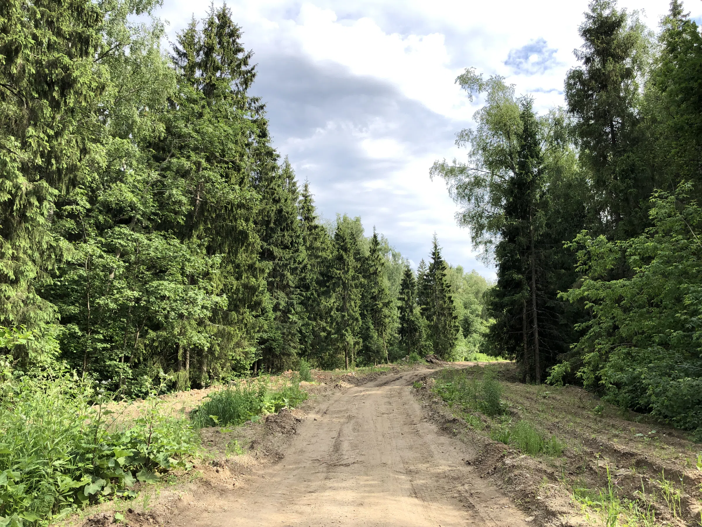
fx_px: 568
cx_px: 351
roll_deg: +0.8
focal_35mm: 28
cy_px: 264
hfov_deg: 63.4
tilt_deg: +9.5
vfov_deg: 49.7
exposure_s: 1/1333
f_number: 1.8
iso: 20
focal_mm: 4
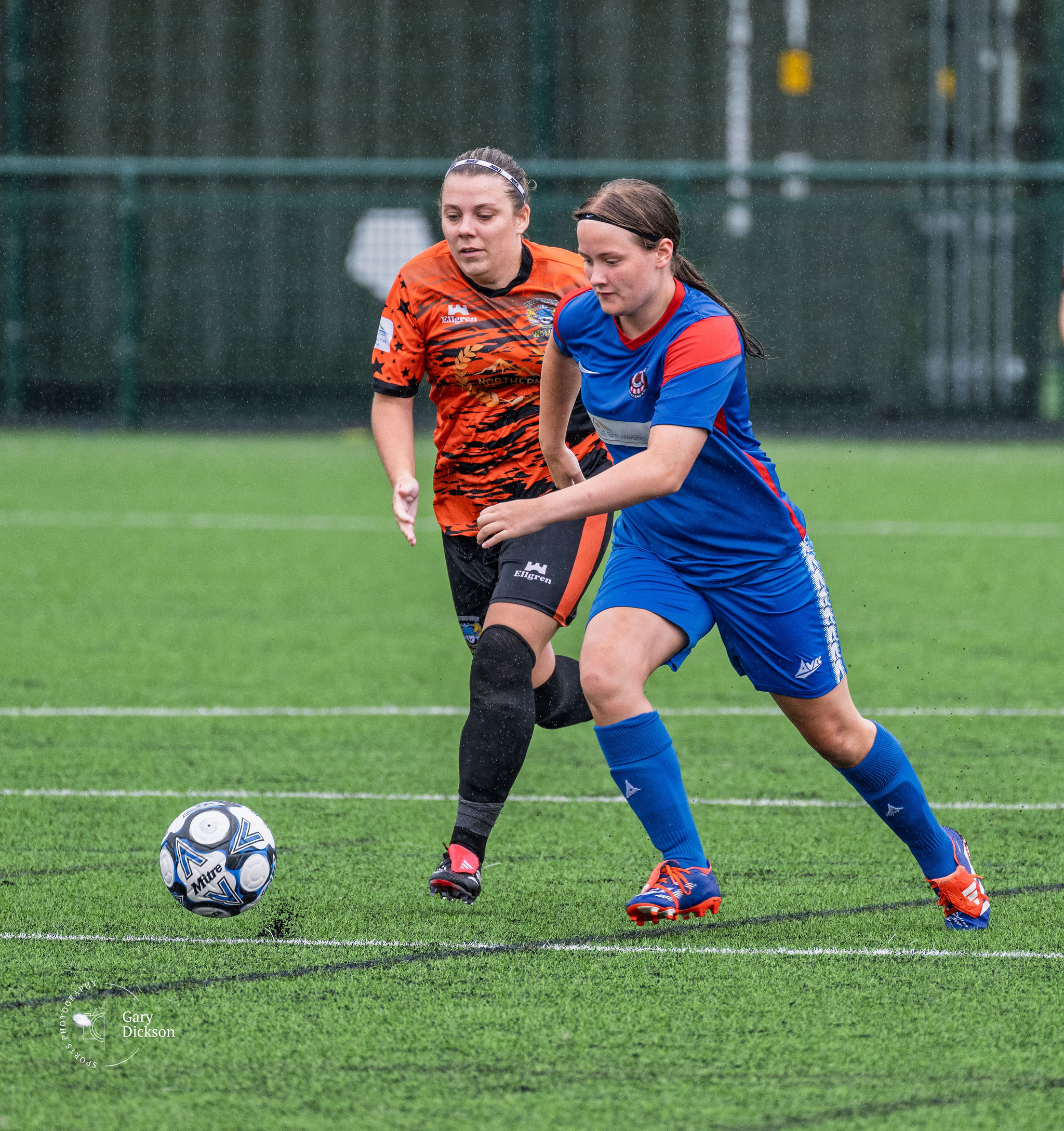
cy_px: 382
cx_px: 760
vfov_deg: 2.6
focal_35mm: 702
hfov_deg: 2.4
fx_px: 25202
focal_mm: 400
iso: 800
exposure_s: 1/1000
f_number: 5.6
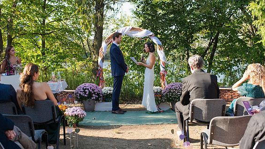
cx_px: 132
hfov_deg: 45.5
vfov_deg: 26.5
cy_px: 73
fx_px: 316
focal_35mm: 45
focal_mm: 35
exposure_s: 1/1000
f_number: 3.5
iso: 400
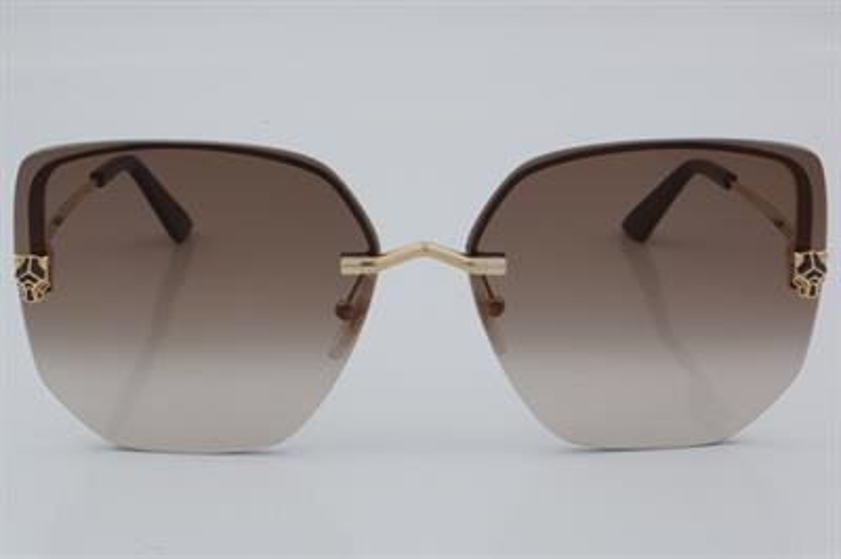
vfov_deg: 16.5
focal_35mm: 82
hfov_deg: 24.6
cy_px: 280
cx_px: 420
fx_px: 1926
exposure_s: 1/4
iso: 100
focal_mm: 55
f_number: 32
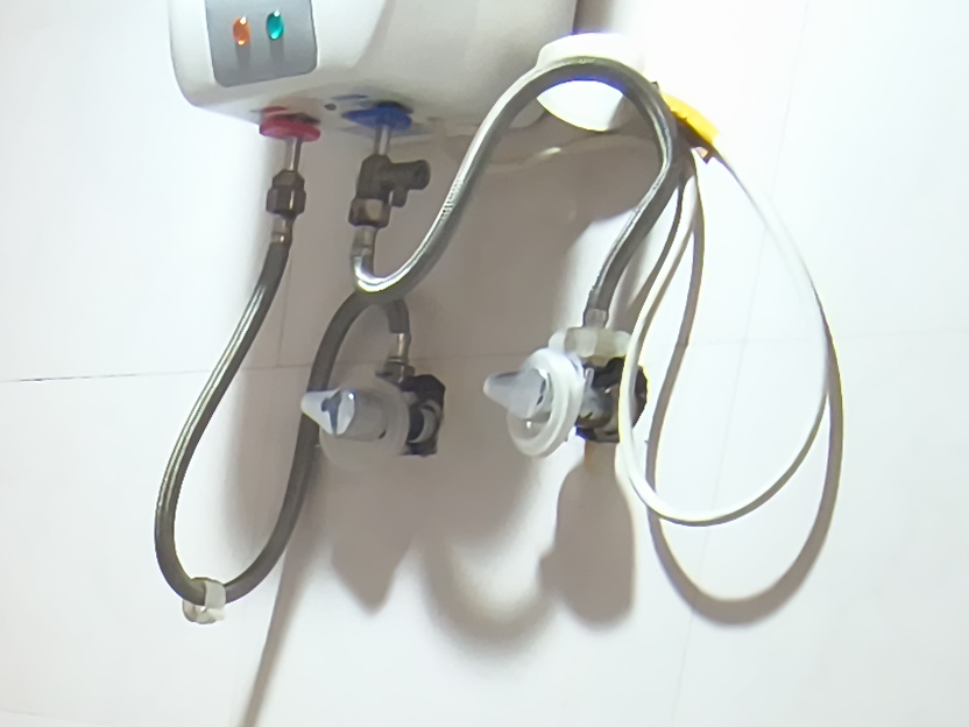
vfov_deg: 18.4
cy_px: 1349
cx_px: -121
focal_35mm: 60
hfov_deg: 28.9
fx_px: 1680
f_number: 2.2
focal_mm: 2.13
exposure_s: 1/33.3
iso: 799
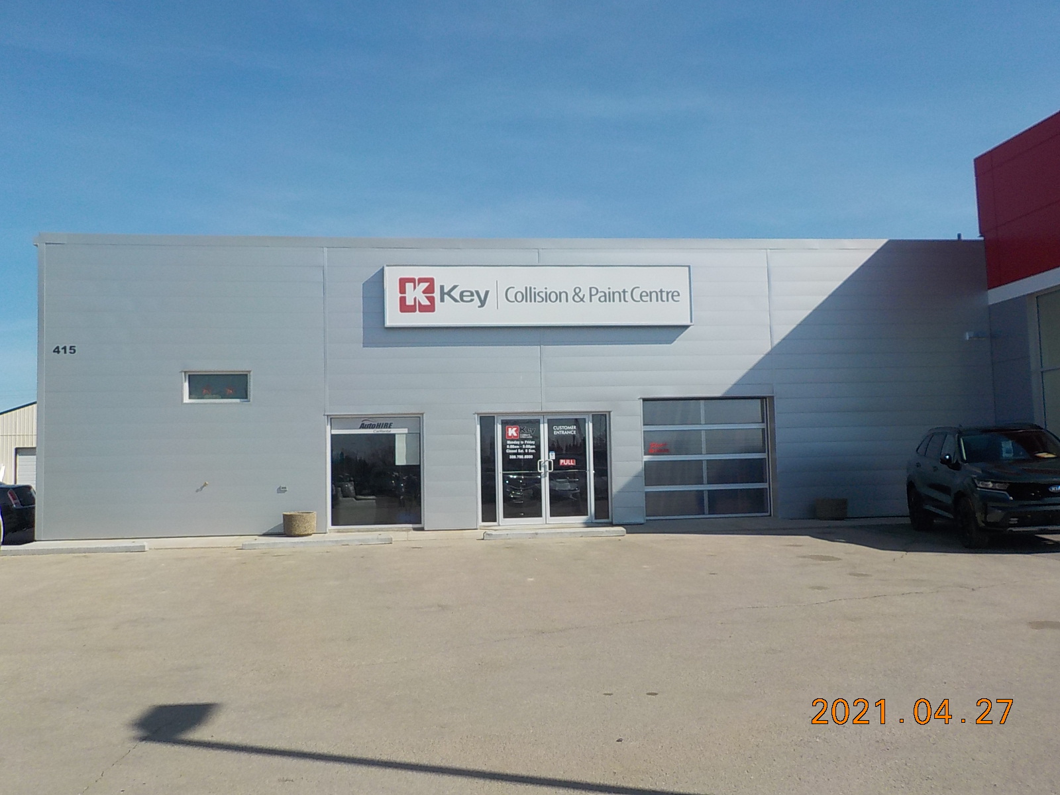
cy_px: 398
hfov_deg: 60.0
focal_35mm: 30
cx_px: 530
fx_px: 919
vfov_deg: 46.8
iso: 125
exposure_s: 1/2000
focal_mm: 4.1
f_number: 3.3
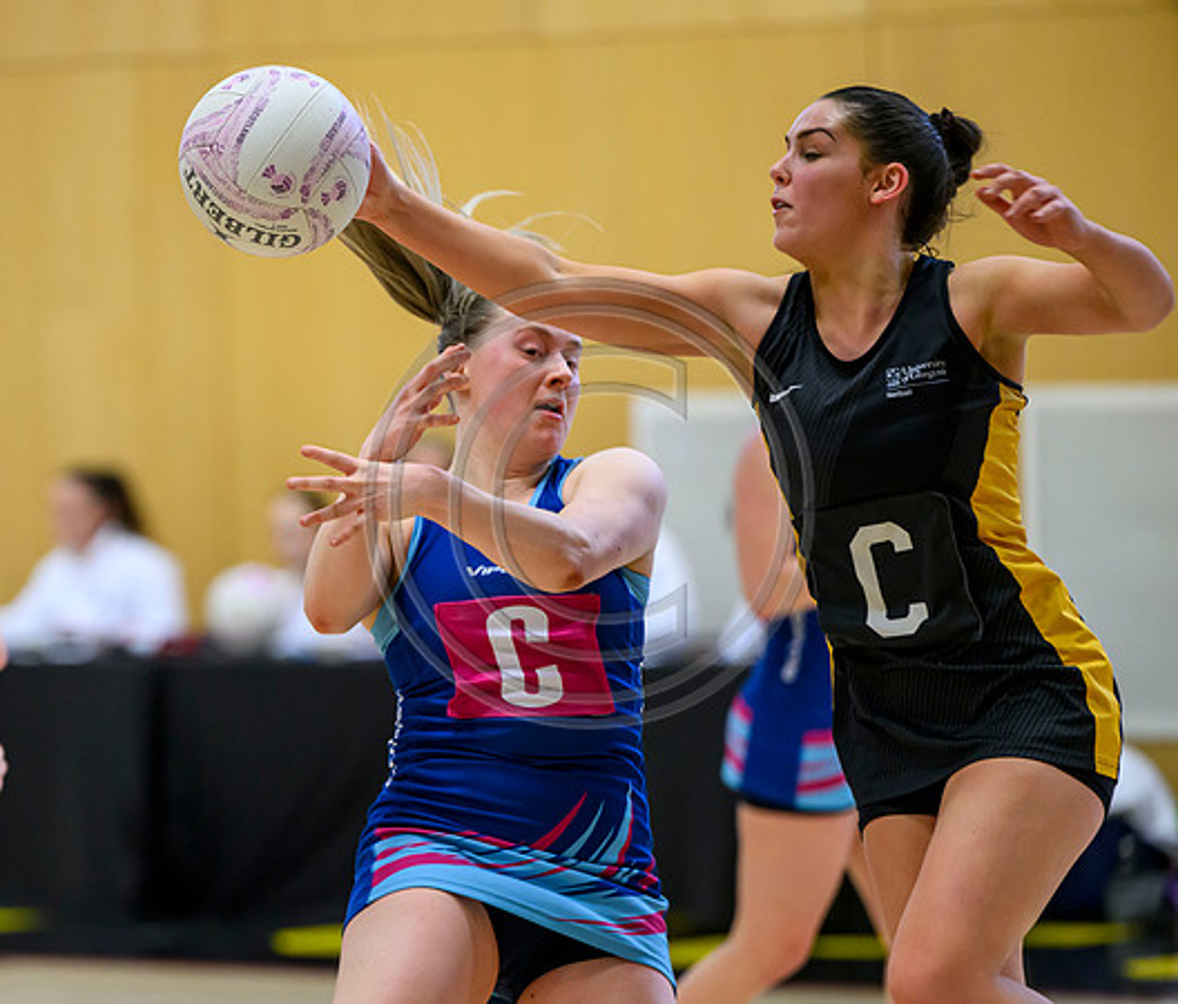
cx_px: 378
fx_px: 8890
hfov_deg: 7.6
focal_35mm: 249
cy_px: 533
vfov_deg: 6.5
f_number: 3.2
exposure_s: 1/1000
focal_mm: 200
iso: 3200
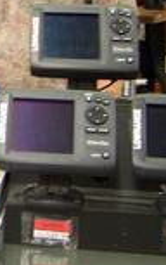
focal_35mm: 123
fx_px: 888
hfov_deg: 10.2
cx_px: -115
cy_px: -7
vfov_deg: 16.6
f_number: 2.8
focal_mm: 6.3
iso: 140
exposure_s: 1/20
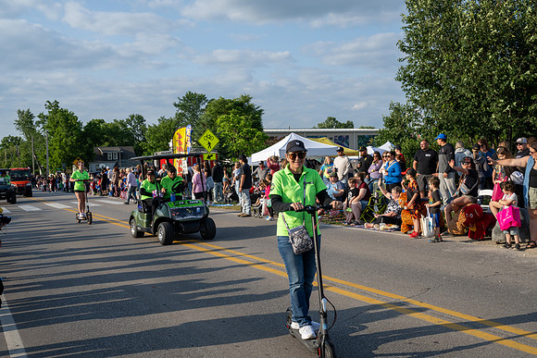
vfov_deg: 35.1
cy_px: 179
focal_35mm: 38
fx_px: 567
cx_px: 268
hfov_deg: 50.7
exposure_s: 1/250
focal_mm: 38
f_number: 10
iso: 250
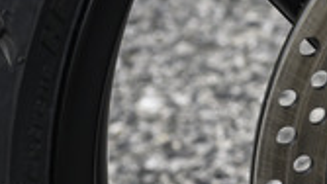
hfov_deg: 5.8
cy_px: 221
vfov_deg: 3.3
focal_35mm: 368
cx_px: 540
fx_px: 3191
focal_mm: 75
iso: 250
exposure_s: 1/80
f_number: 6.3
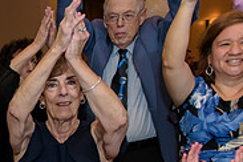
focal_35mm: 76
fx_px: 513
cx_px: -98
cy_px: 188
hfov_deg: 22.8
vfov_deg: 17.2
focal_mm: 24
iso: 1600
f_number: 3.2
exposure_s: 1/125
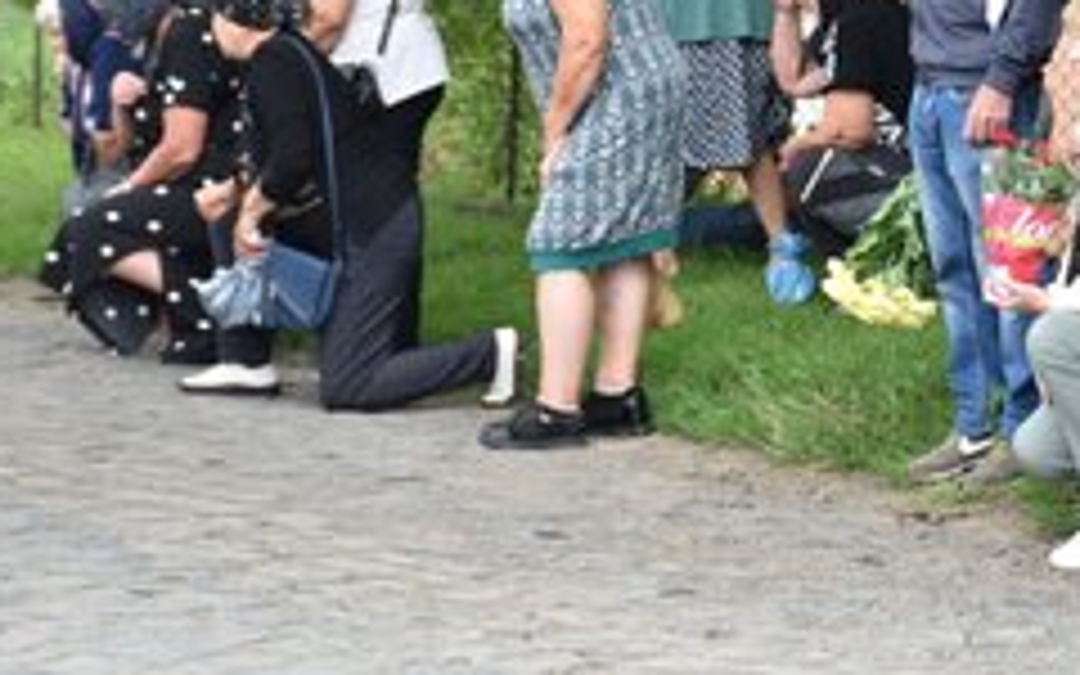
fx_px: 4650
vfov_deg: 8.3
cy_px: 137
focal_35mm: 158
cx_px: 873
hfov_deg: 13.2
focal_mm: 62
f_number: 6.3
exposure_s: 1/160
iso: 400
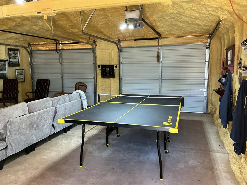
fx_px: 207
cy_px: 92
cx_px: 124
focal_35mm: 29
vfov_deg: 48.2
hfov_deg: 61.7
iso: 125
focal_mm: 3
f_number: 1.8
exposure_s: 1/60
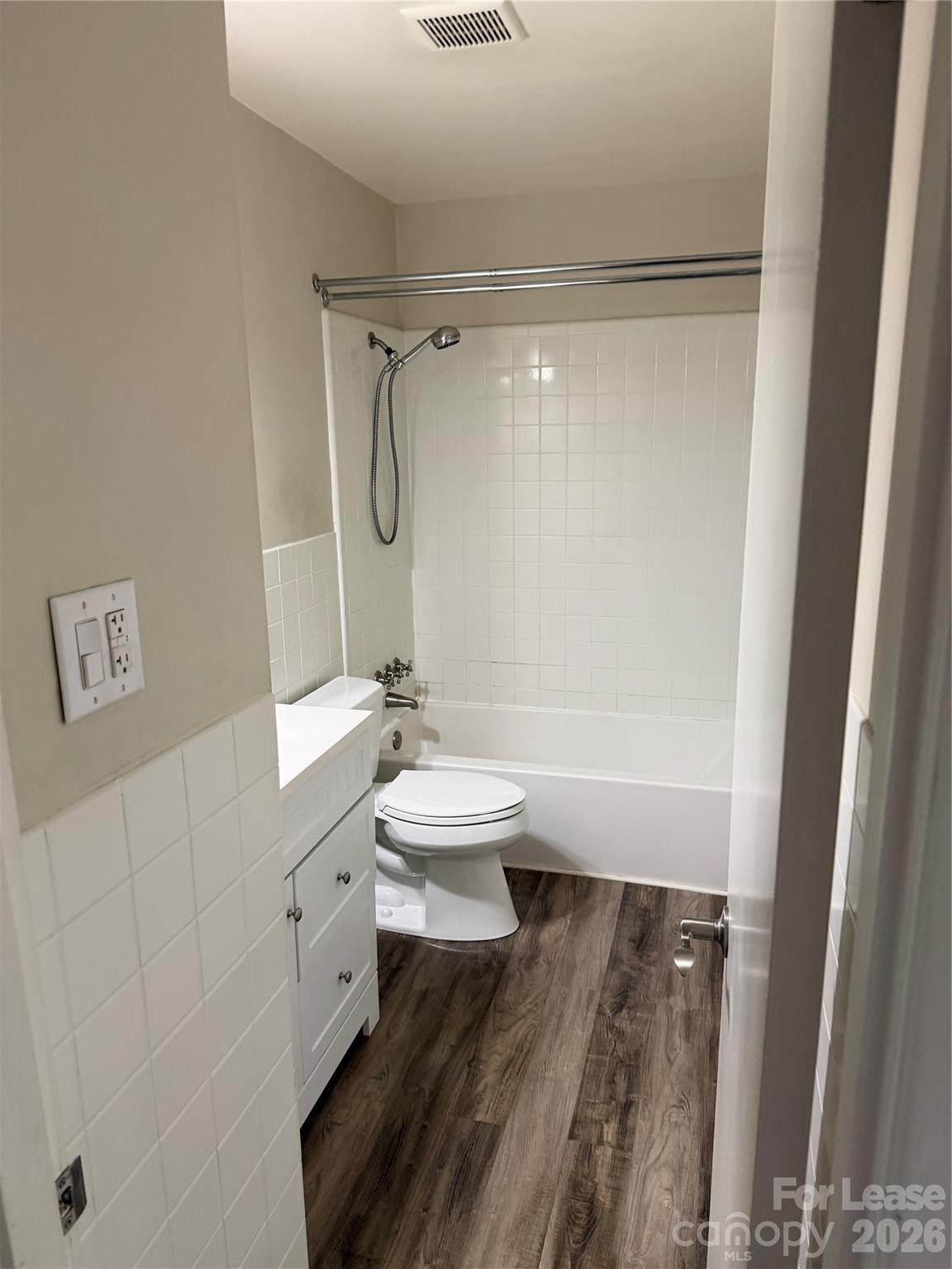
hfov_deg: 56.8
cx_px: 476
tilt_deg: -12.1
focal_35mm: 24
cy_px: 634
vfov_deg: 71.6
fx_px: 880
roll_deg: +0.6
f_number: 1.78
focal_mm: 6.76
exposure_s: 1/60
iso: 400
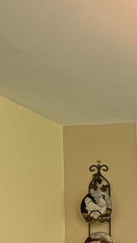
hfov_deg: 12.2
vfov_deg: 23.0
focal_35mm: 84
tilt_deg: -1.2
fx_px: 542
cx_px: 300
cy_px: 299
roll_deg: +0.6
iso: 250
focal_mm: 2.22
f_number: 2.2
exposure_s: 1/120
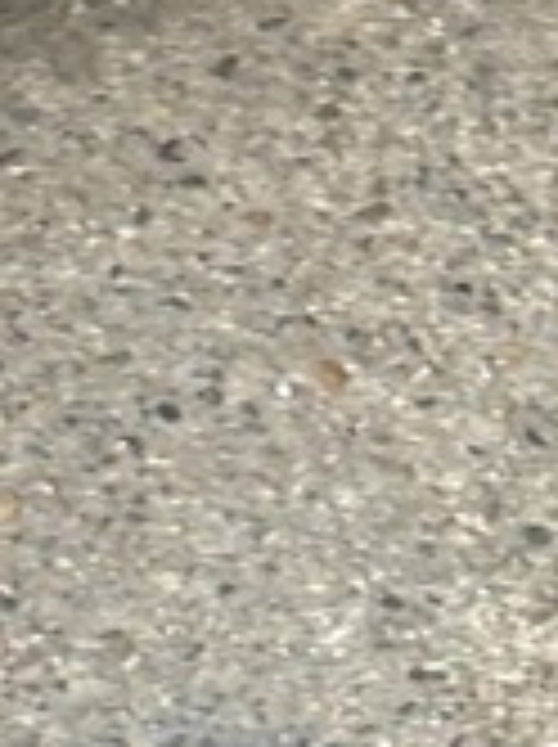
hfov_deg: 3.9
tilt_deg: -43.4
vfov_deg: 5.2
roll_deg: -1.8
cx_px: 495
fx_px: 8102
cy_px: -738
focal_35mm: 376
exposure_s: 1/60
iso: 100
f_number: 1.6
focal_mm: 5.96
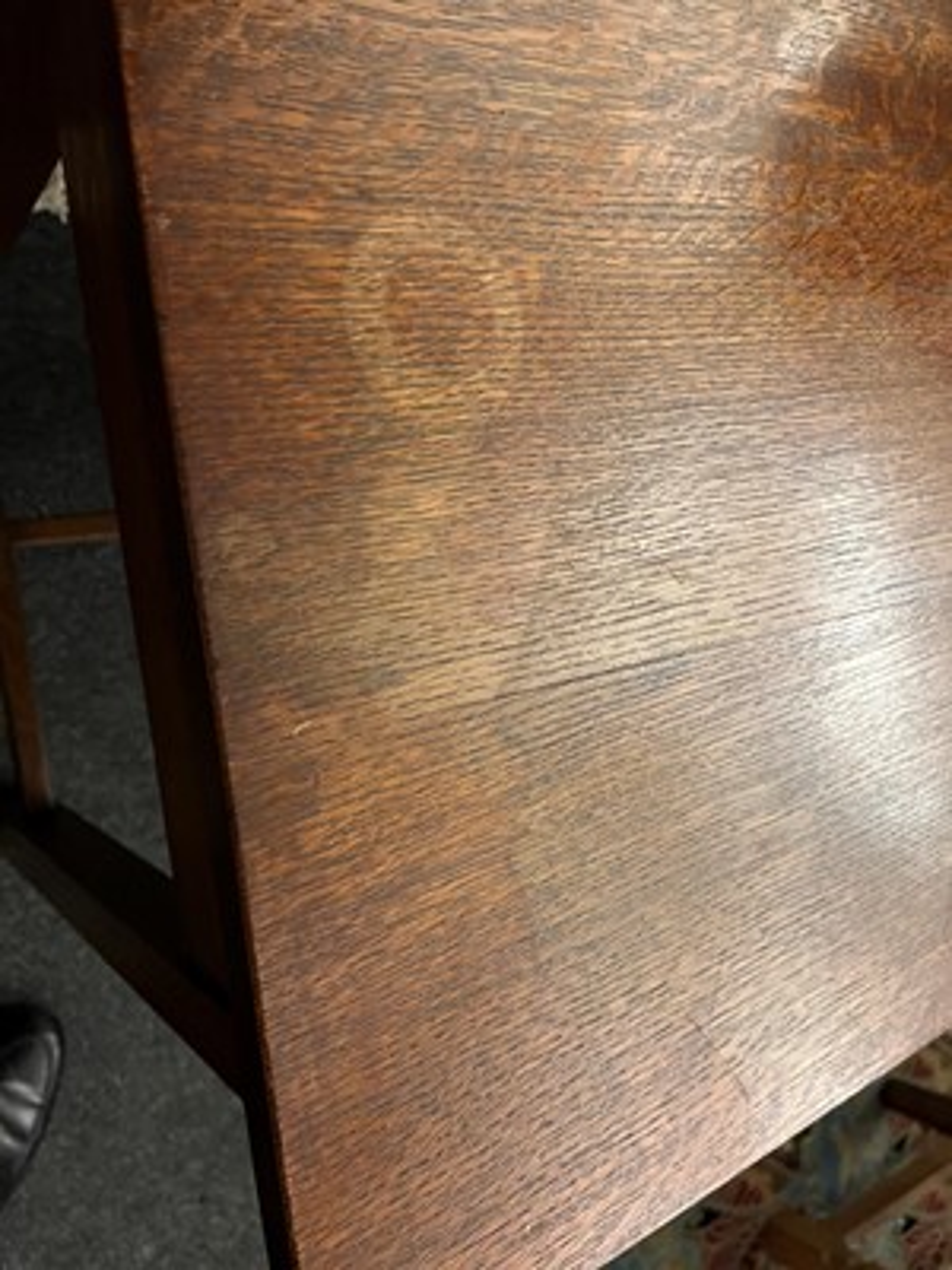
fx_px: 953
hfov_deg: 53.1
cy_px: 635
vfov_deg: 67.3
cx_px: 476
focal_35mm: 26
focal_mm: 5.1
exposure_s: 1/33
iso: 500
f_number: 1.6
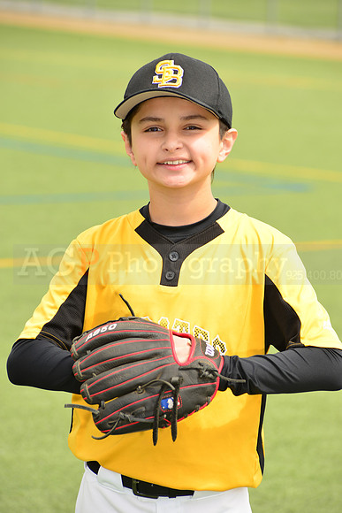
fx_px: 2634
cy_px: 256
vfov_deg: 11.1
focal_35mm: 185
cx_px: 171
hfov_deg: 7.4
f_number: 9
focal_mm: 185
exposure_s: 1/250
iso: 200
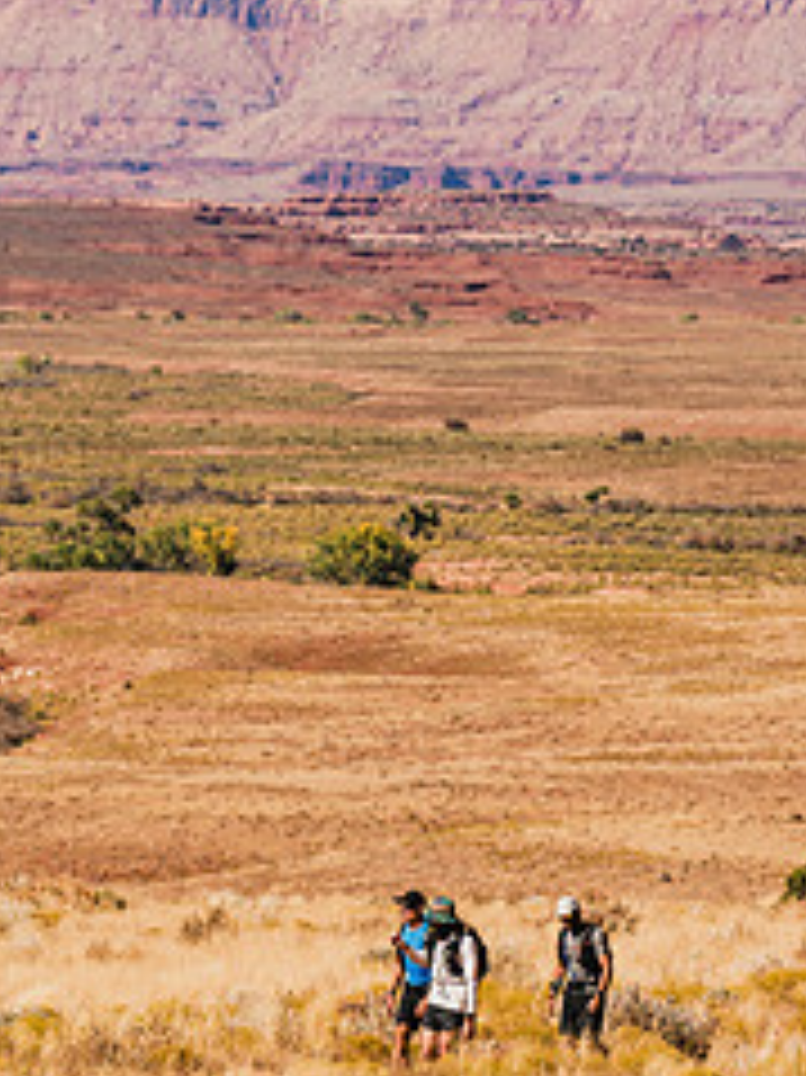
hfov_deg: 4.1
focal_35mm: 362
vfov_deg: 5.5
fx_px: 11248
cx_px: 446
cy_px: 707
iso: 160
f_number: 6.3
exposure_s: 1/1250
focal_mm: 200
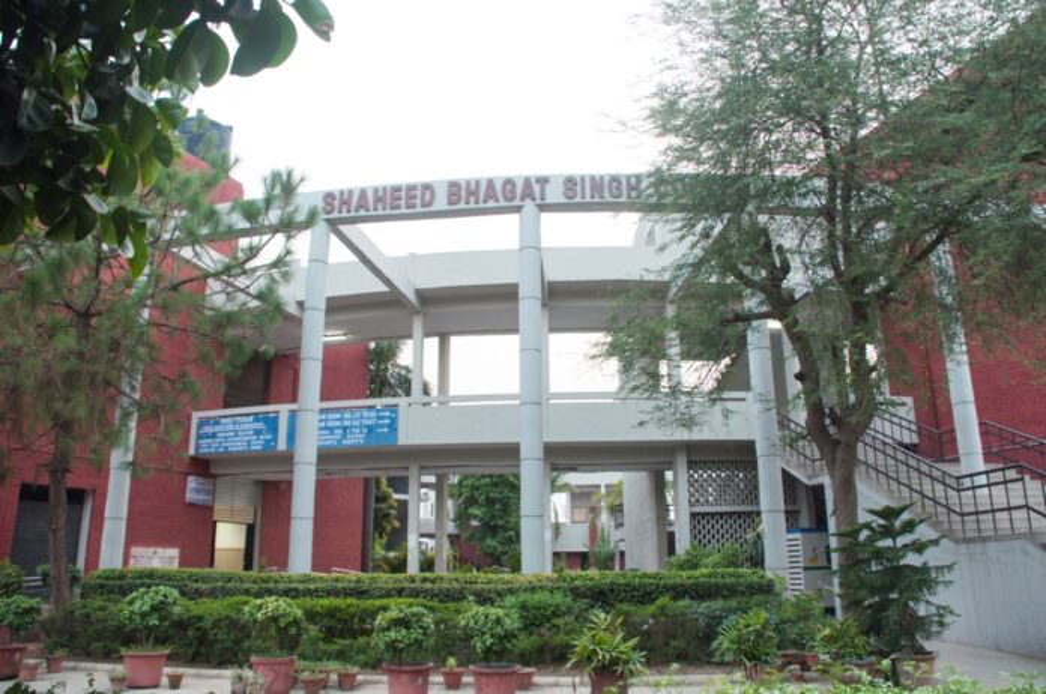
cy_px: 347
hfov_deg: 67.5
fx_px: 783
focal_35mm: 27
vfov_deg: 47.8
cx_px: 523
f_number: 4
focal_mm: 18
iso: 200
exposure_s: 1/60
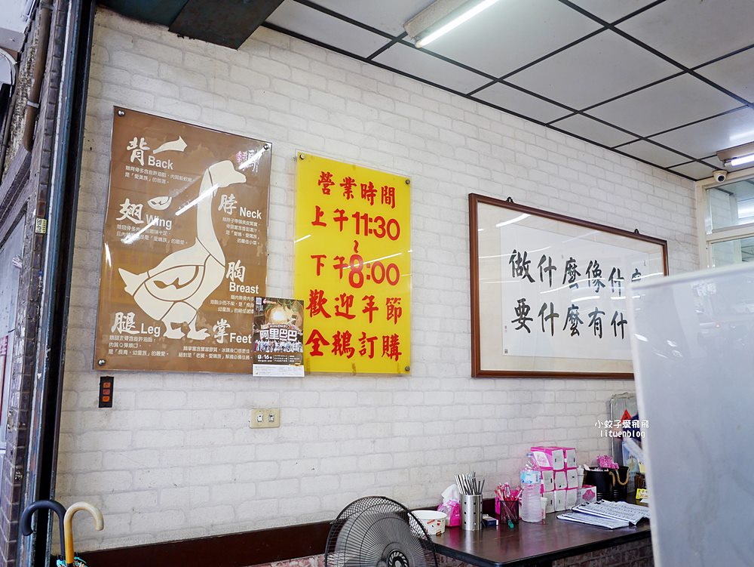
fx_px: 610
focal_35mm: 28
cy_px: 284
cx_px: 377
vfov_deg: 49.8
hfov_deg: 63.4
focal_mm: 14
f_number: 2.5
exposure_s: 1/60
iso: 200
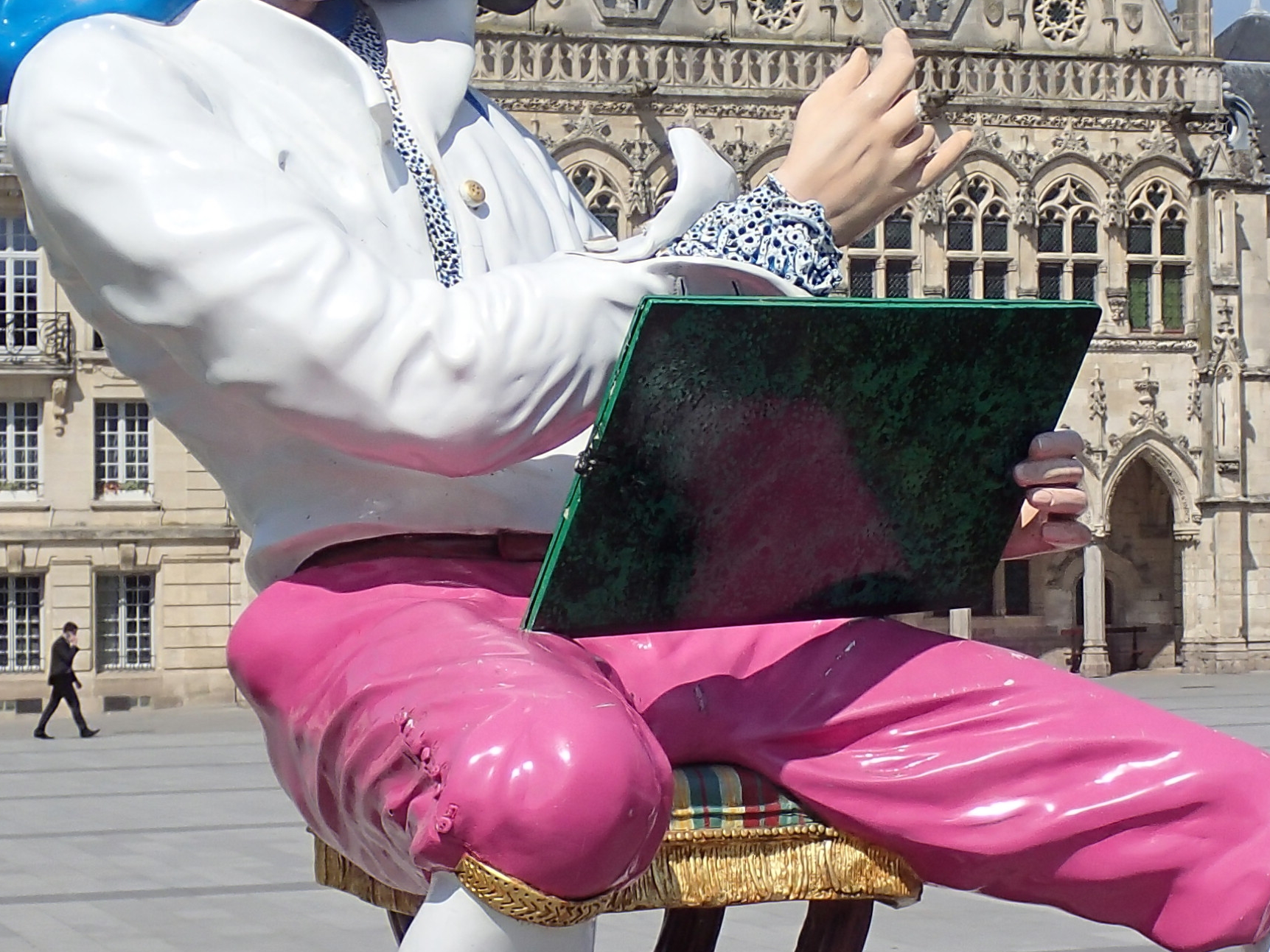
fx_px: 3633
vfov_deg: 14.9
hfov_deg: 19.8
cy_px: 484
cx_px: 862
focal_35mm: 99
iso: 100
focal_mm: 7.86
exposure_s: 1/160
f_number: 11
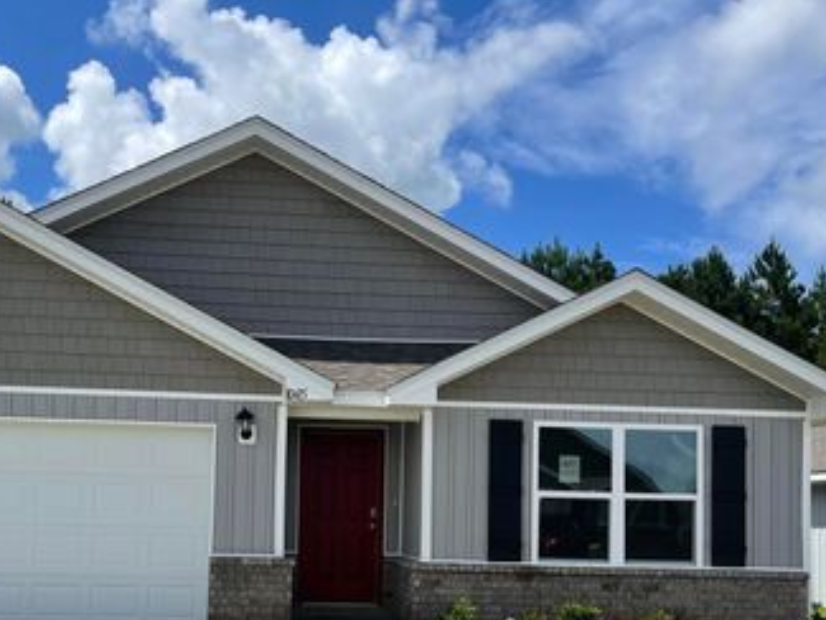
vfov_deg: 35.1
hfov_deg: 46.4
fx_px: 955
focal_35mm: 40
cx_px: 315
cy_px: 474
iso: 32
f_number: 1.6
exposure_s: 1/5376
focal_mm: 5.1
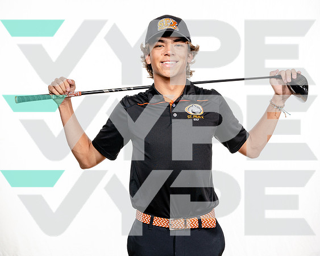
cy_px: 128
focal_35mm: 62
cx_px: 165
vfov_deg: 24.6
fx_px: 586
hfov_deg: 30.5
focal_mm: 55
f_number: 8
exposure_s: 1/250
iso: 160
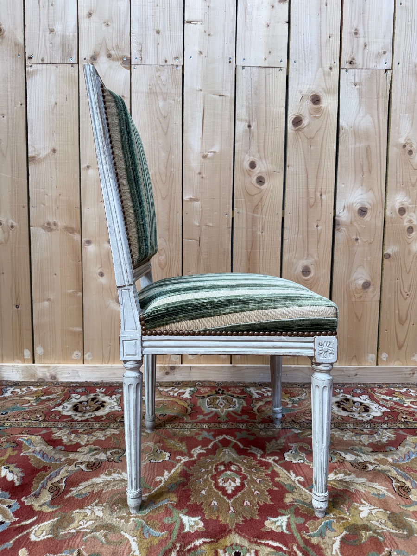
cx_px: 208
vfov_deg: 71.6
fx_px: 385
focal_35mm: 24
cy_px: 278
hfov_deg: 56.8
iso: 64
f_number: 1.78
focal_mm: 6.76
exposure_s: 1/100
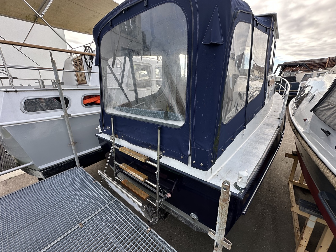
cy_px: 126
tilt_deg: -17.0
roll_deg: +1.3
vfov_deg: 85.7
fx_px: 136
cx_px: 168
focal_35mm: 14
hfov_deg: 102.1
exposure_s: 1/234
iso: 40
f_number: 2.2
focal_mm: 2.22
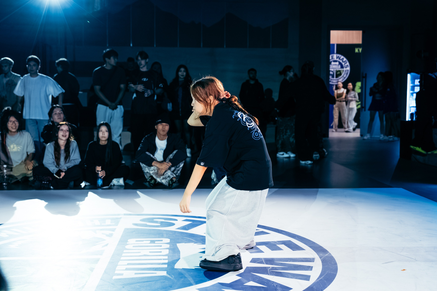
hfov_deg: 38.5
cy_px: 148
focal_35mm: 51
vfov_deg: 26.2
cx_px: 229
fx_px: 625
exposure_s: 1/800
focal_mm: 42
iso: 3200
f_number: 2.8
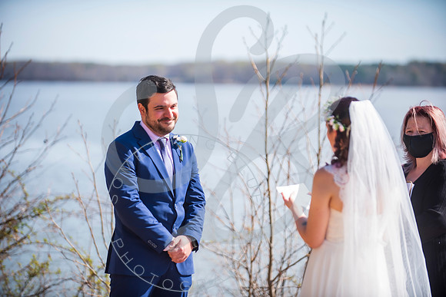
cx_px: 223
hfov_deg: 14.7
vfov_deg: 9.8
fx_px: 1735
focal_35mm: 140
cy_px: 148
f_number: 2.8
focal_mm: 140
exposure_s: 1/800
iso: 100
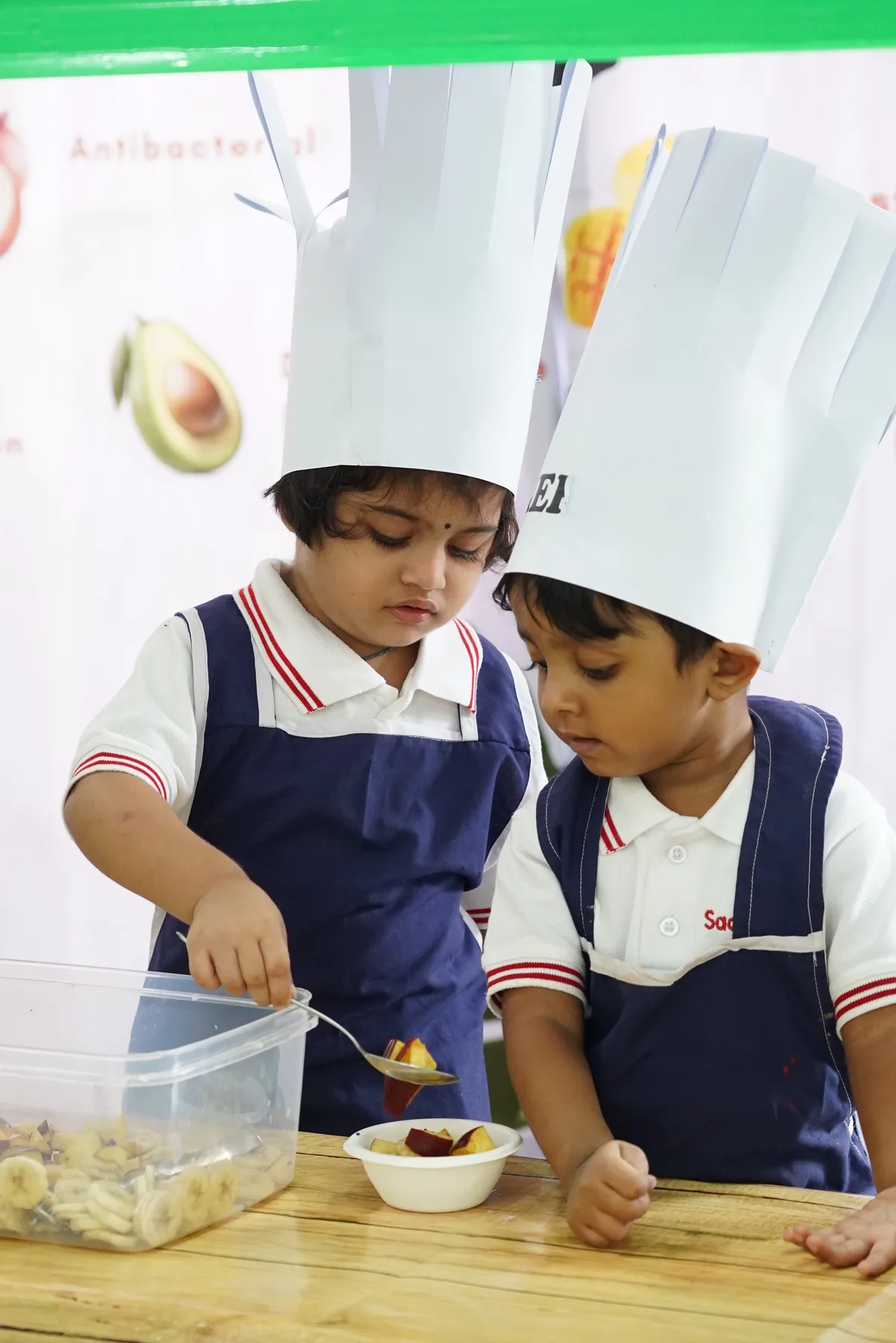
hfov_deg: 11.9
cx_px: 448
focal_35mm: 115
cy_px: 672
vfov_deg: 17.8
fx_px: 4293
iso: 3200
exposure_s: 1/250
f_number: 4
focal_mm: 77
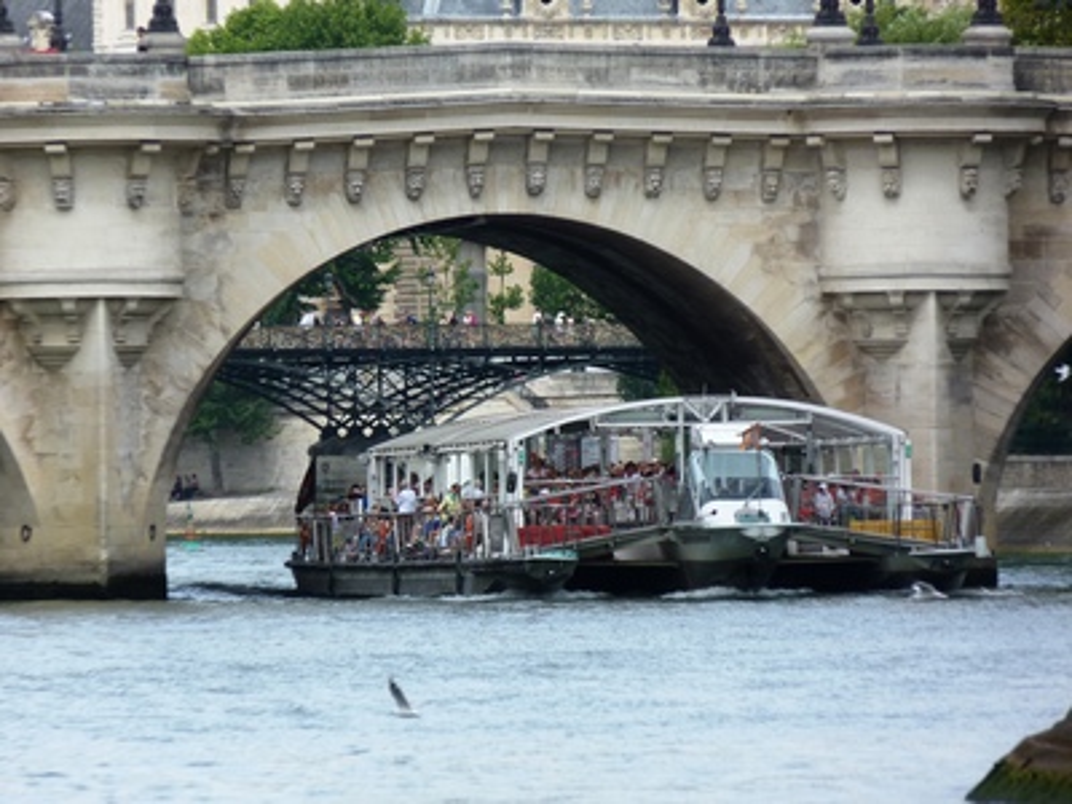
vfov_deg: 3.0
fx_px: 15174
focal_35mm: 490
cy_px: 402
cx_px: 536
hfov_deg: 4.0
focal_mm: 88.2
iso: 80
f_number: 4.5
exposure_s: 1/250
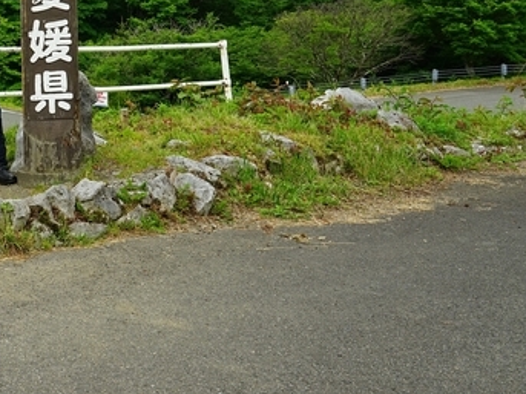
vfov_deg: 22.2
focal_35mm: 65
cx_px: -37
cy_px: 66
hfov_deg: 27.5
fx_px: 987
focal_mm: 29
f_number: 8
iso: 100
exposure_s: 1/100
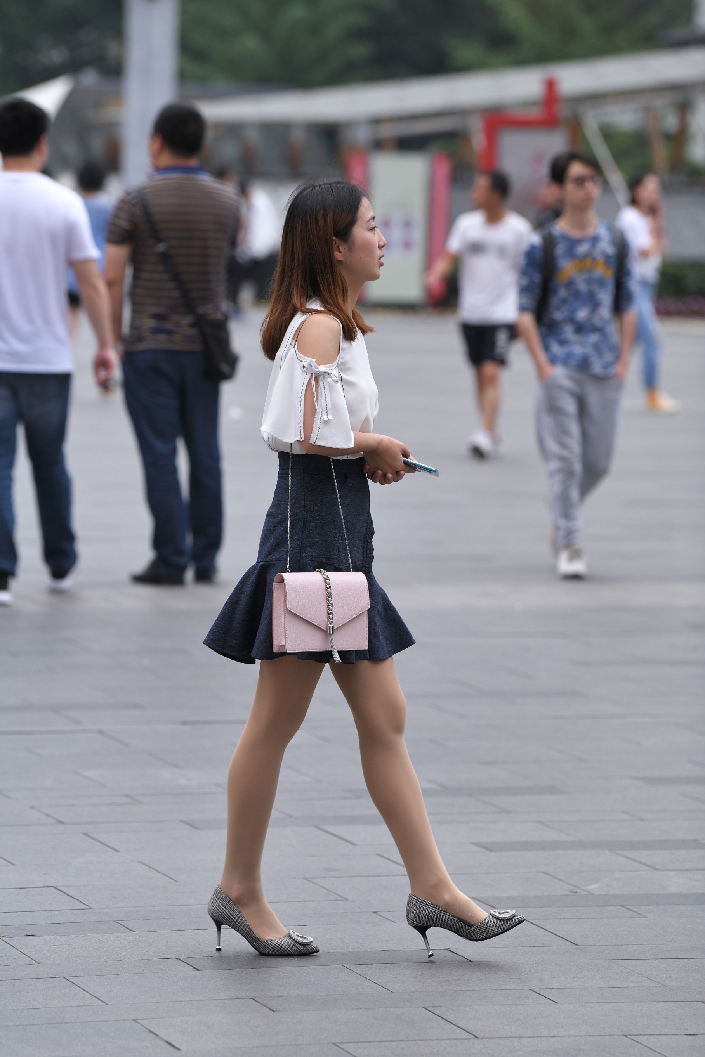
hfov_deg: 8.9
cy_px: 528
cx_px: 352
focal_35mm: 155
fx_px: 4553
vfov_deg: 13.2
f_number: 4
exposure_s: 1/640
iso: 640
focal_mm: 155
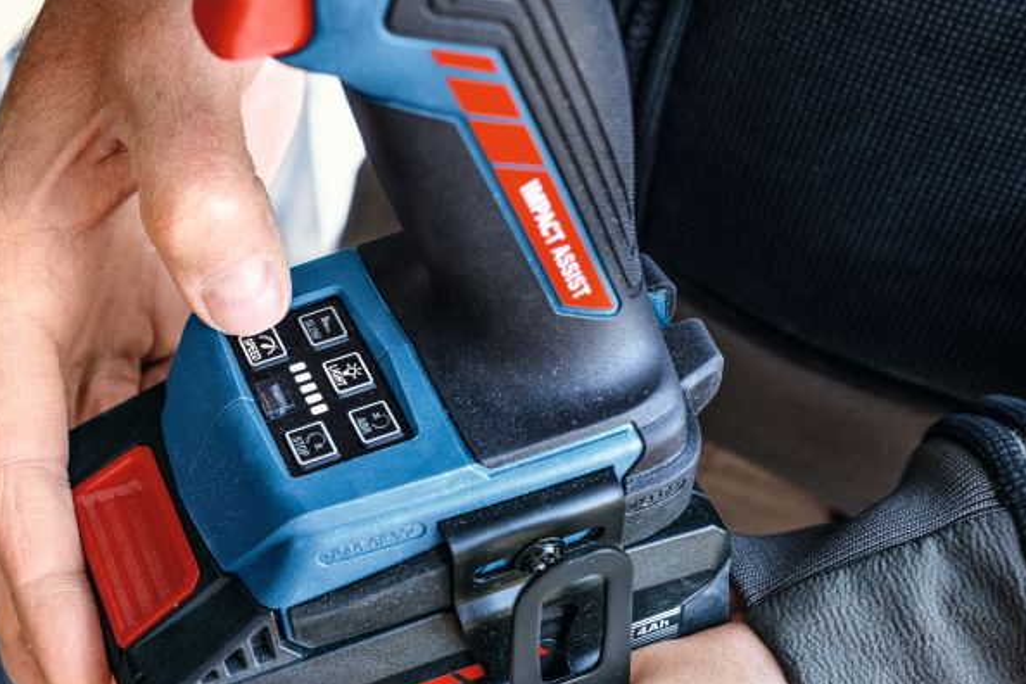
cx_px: 273
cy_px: 464
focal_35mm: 64
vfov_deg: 21.2
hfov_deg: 30.9
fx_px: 1824
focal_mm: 38
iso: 800
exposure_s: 1/80
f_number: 6.3
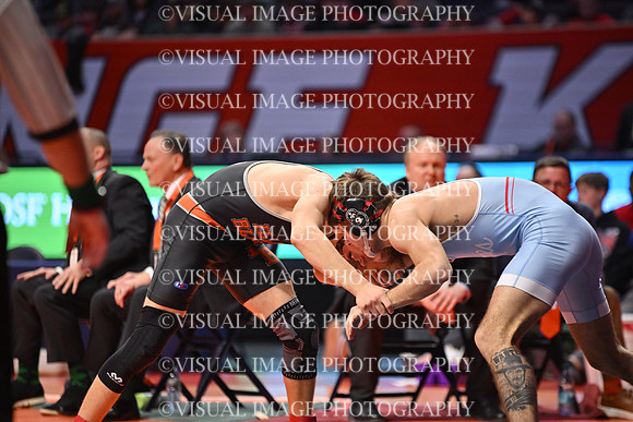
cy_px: 211
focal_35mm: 200
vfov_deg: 6.9
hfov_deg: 10.3
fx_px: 3517
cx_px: 316
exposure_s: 1/1250
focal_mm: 200
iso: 1800
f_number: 2.8
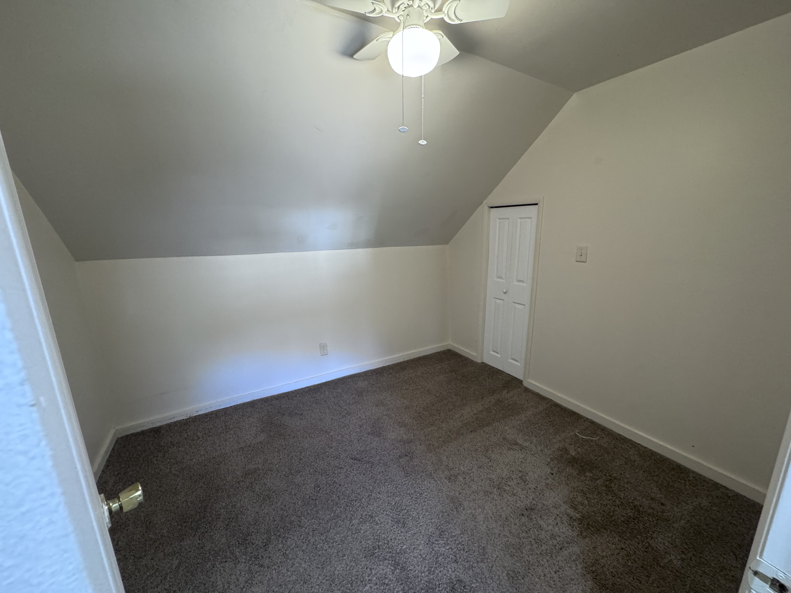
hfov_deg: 102.1
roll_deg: +0.3
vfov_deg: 85.7
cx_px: 396
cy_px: 296
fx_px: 320
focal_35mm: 14
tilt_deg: -12.9
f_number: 2.2
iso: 400
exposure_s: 1/60
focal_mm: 2.22
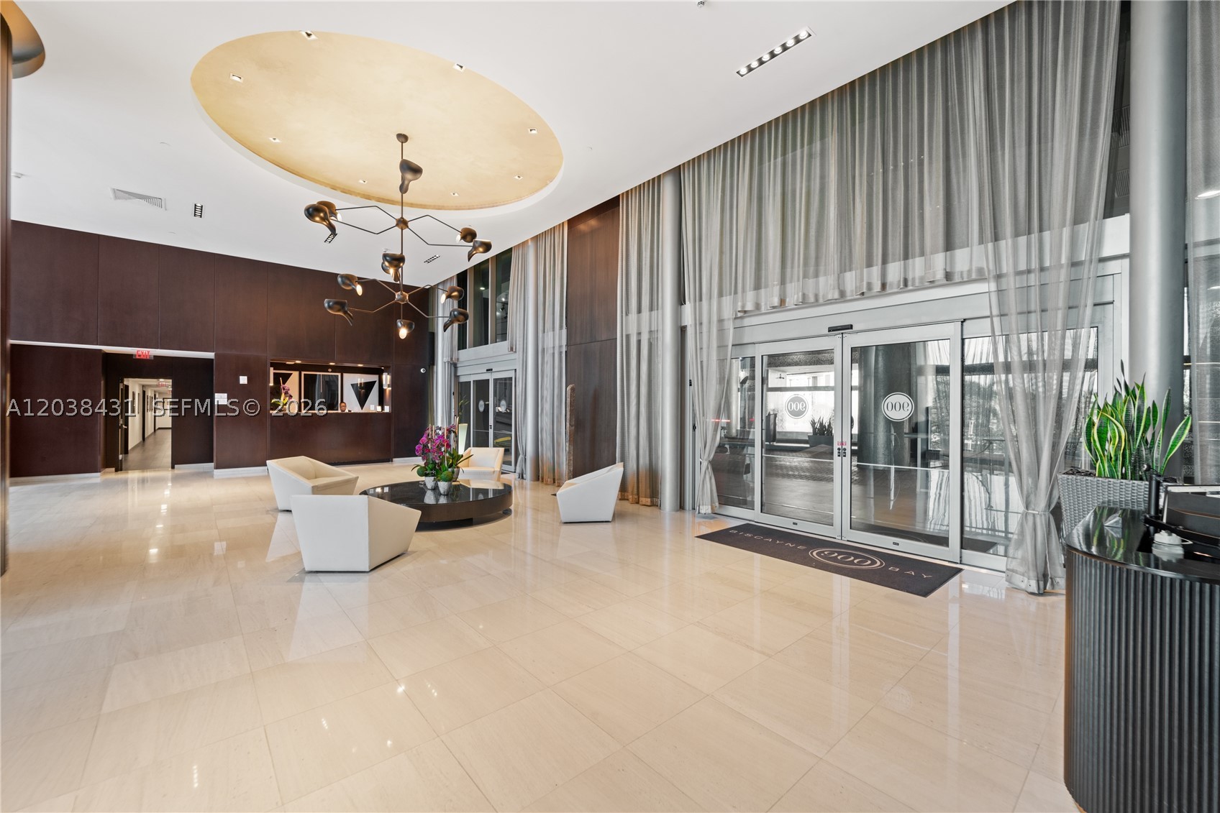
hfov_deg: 104.2
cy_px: 406
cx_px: 610
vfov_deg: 81.2
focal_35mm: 14
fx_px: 474
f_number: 5
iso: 400
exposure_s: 1/5
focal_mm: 14
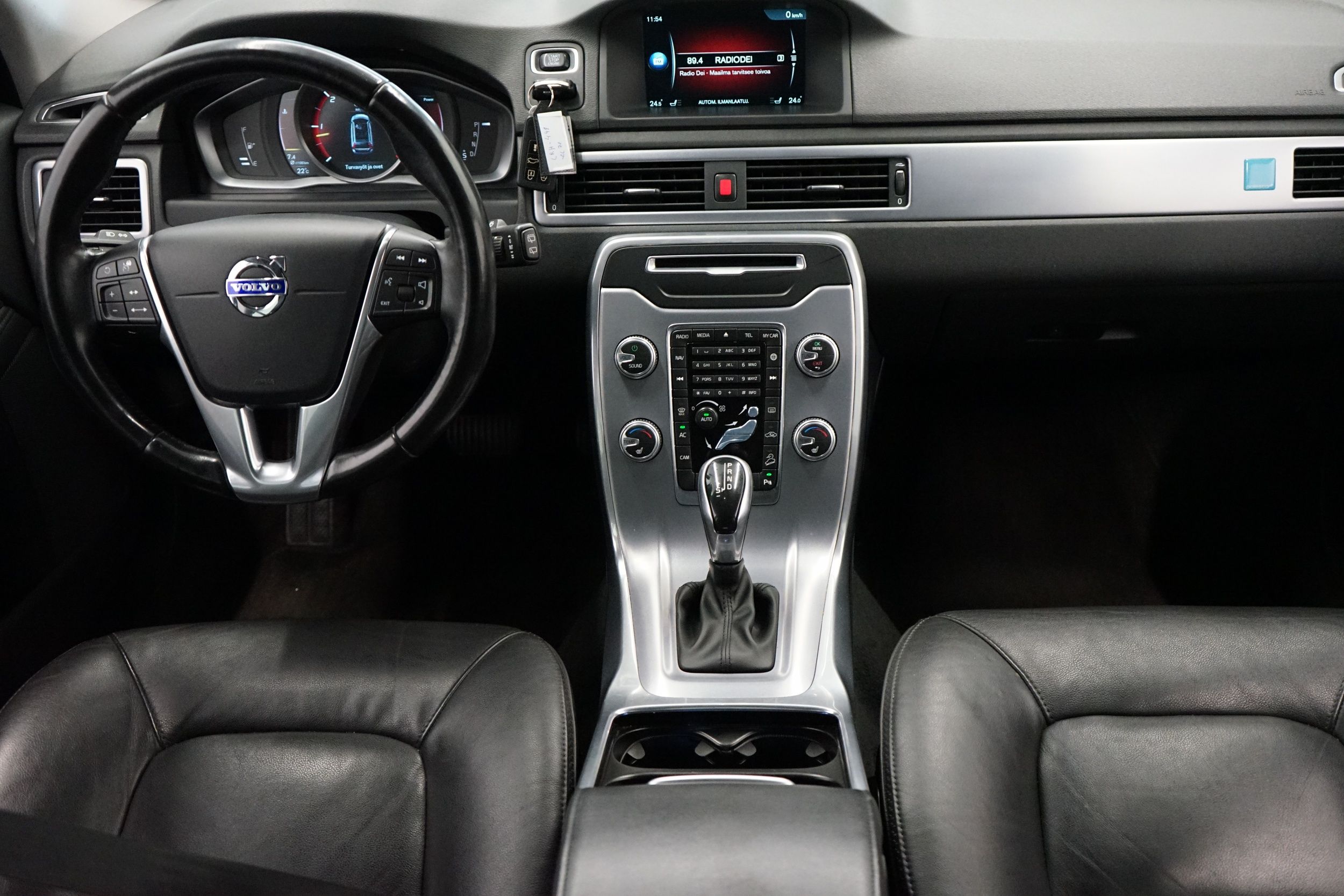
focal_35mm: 35
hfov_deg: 54.4
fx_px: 1307
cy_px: 448
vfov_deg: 37.9
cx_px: 672
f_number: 4
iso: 6400
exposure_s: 1/160
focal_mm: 35
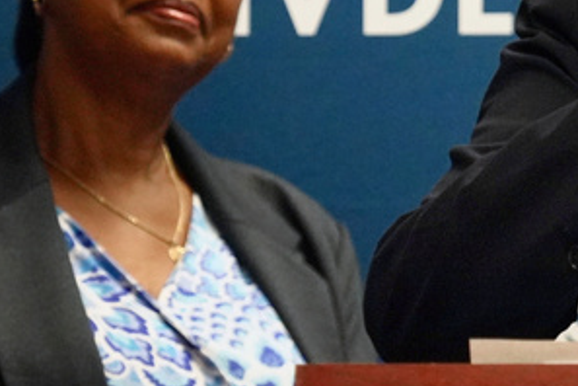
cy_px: 142
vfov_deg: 3.1
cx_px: 804
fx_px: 7096
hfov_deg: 4.6
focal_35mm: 442
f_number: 6.3
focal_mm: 128
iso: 4000
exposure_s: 1/250
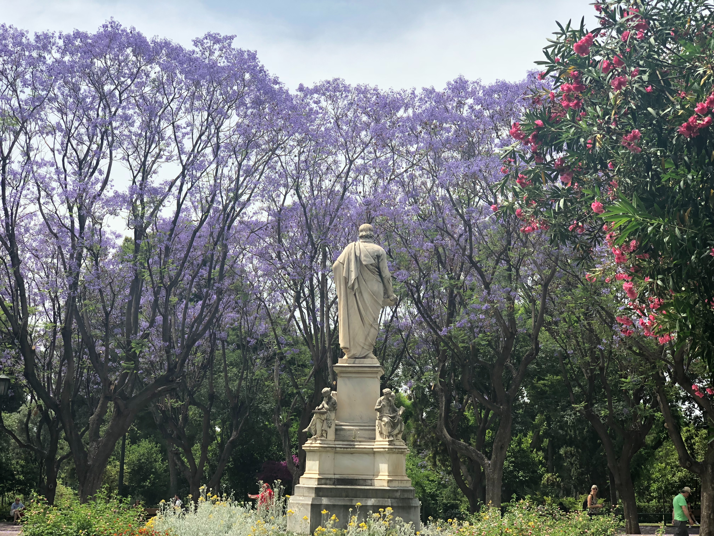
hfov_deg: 36.8
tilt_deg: +11.3
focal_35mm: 52
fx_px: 1073
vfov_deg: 28.0
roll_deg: -1.0
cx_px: 357
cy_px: 268
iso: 16
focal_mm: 6
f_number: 2.4
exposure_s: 1/695
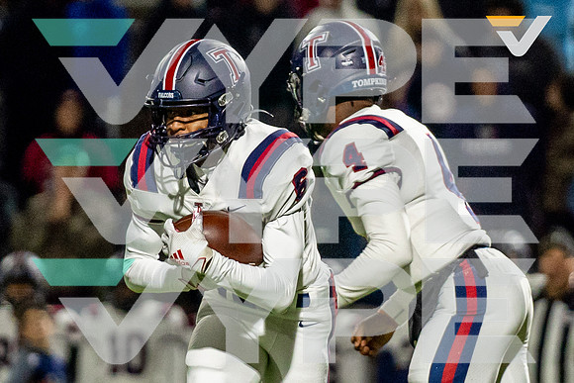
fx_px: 11084
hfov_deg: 3.0
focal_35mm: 695
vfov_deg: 2.0
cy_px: 221
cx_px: 315
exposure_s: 1/1000
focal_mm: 200
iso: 1600
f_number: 2.8
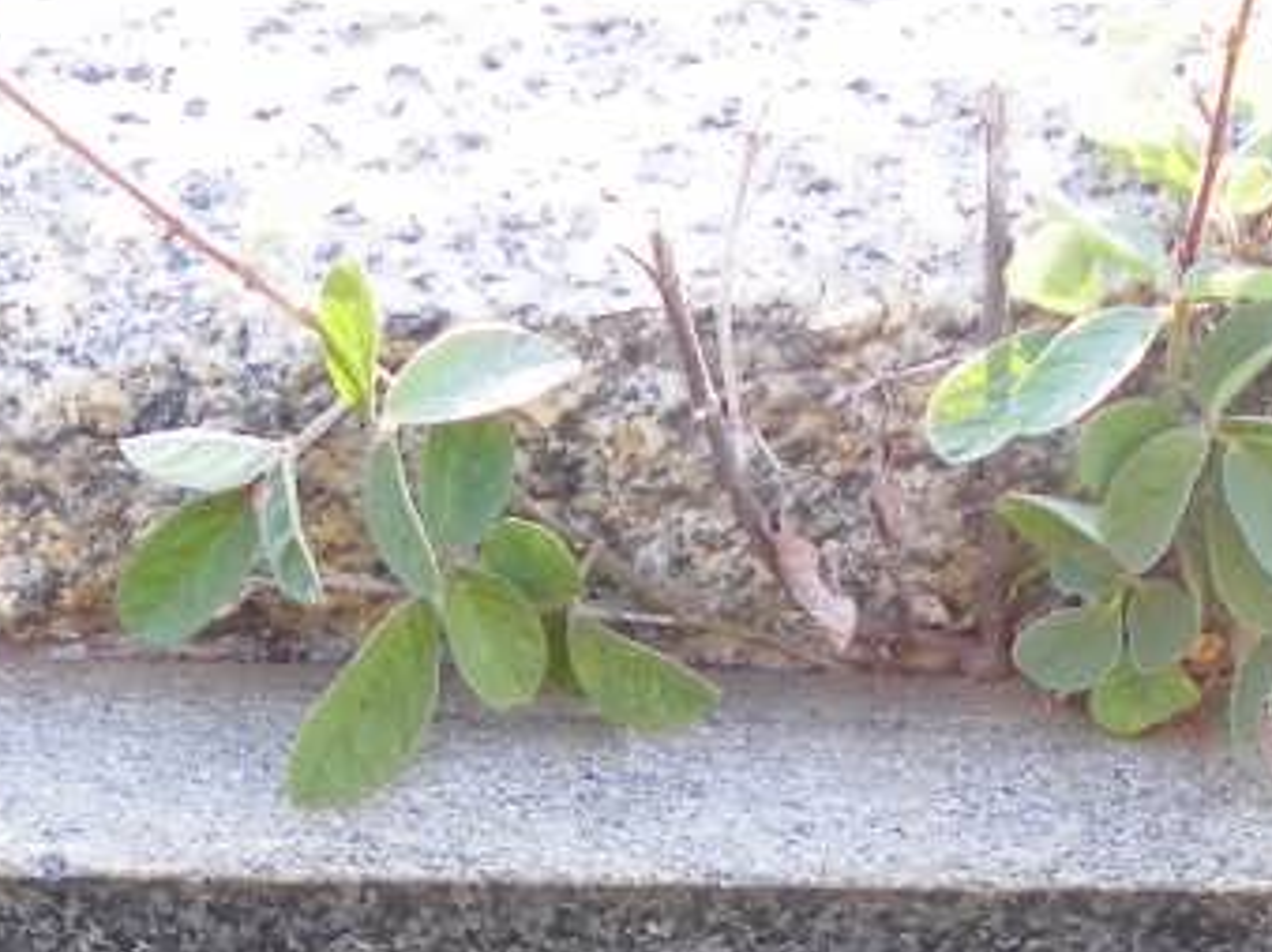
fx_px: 4812
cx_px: 450
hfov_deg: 15.0
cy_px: 1630
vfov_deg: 10.7
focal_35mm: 131
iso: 64
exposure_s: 1/30
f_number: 3.2
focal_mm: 6.6
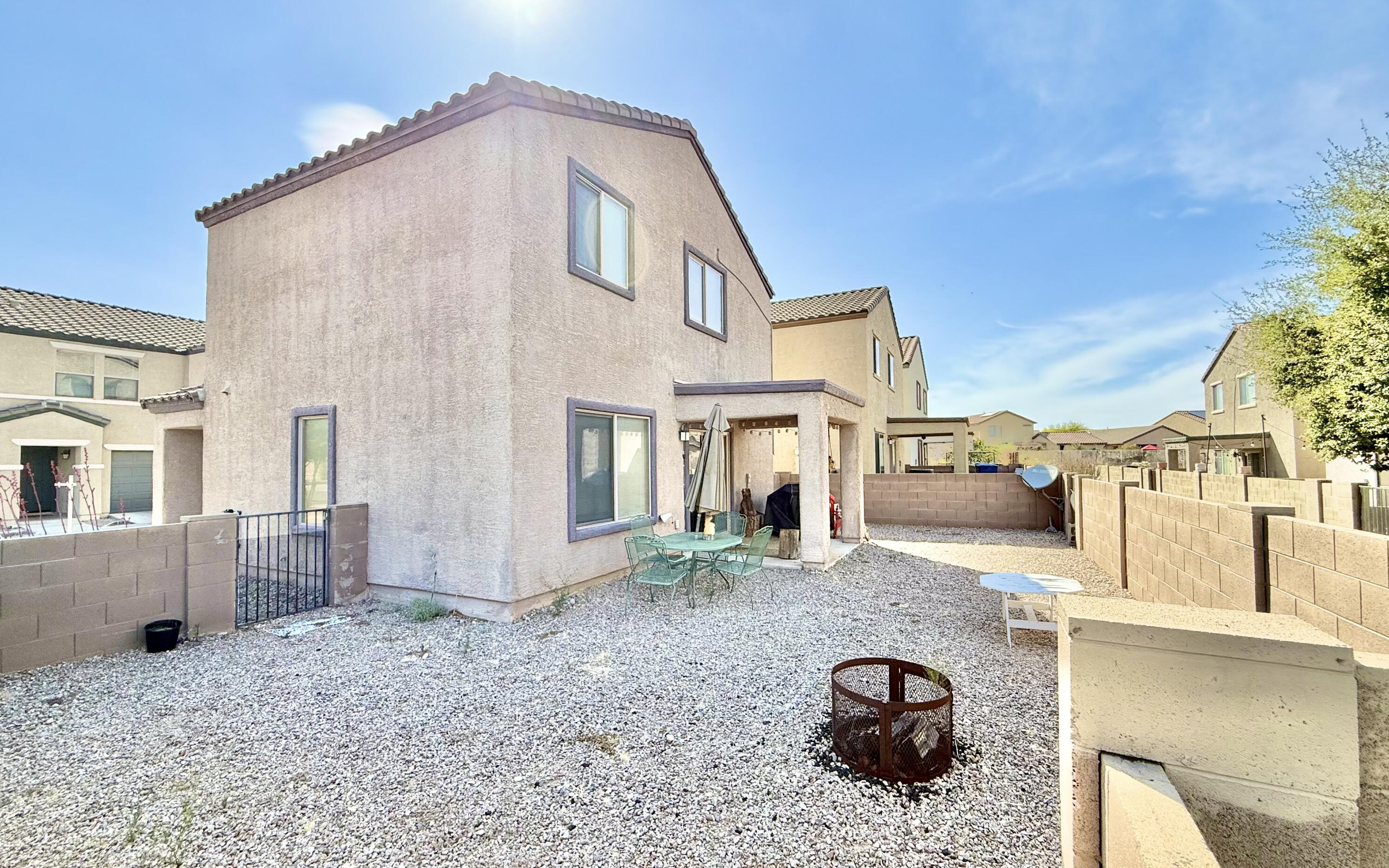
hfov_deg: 101.5
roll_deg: +0.0
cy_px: 440
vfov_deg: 74.8
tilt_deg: +2.1
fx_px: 568
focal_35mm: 15
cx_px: 693
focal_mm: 2.22
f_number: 2.2
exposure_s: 1/1189
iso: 64
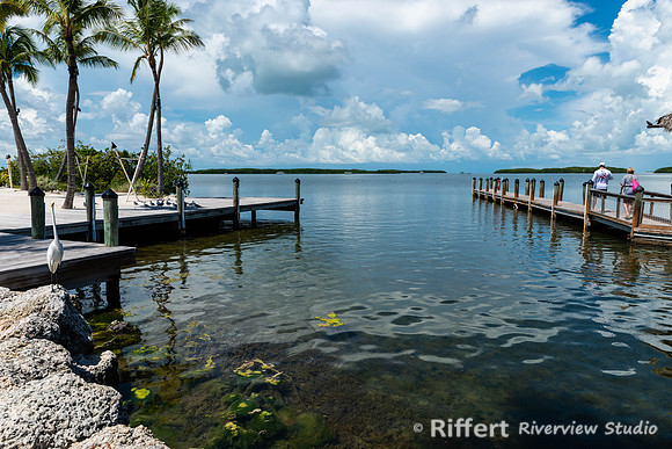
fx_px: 455
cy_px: 224
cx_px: 336
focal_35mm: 24
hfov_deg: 72.9
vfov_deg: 52.5
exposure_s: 1/320
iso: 100
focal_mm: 24
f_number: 10
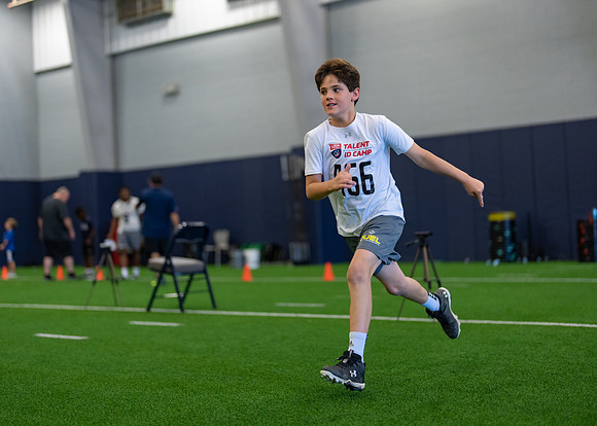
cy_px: 213
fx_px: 927
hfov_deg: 35.7
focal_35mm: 55
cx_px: 298
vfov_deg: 25.9
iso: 1250
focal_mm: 50
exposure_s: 1/1000
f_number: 1.2
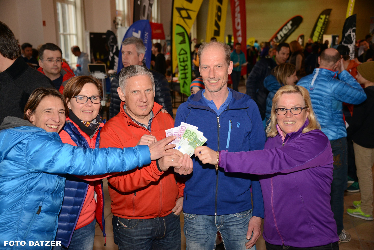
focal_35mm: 48
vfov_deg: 28.1
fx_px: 499
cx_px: 187
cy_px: 125
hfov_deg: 41.1
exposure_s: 1/125
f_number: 4.2
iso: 1250
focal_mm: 48
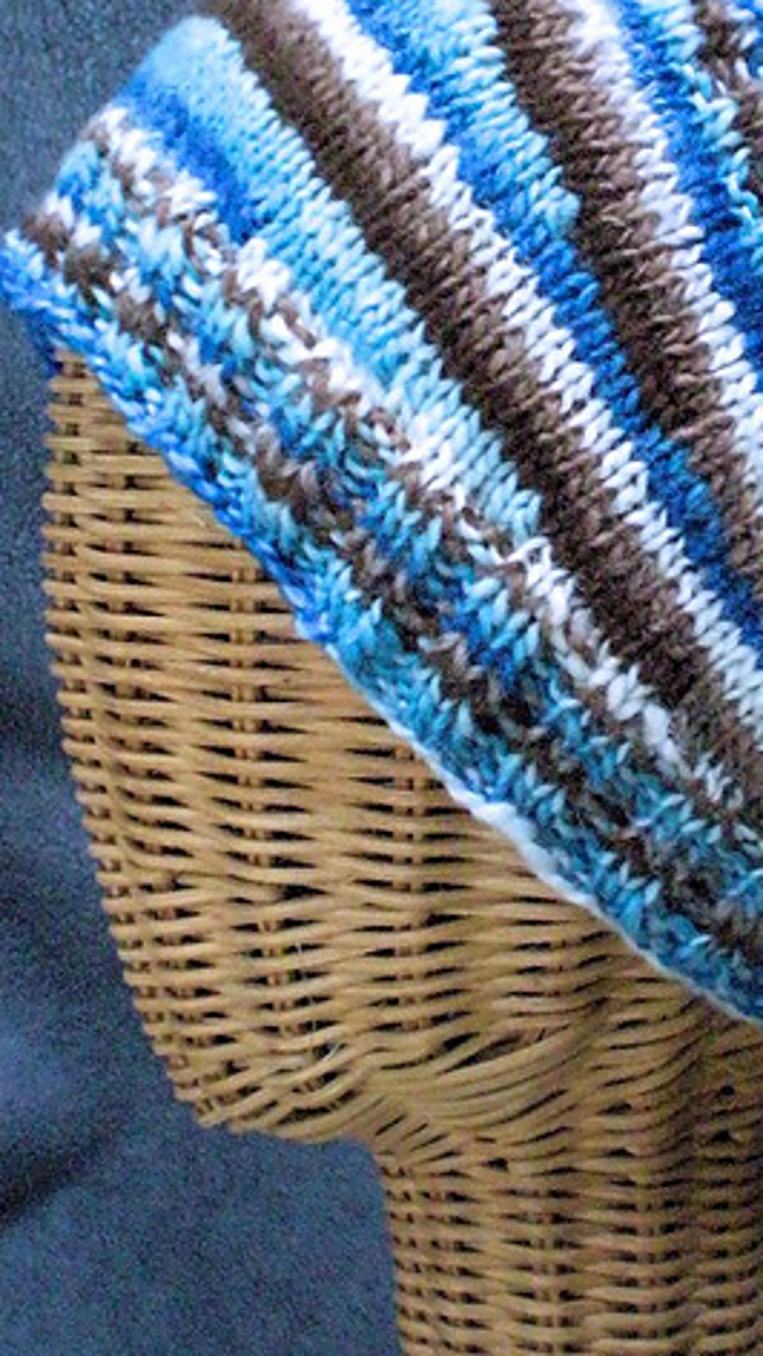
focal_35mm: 56
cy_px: 513
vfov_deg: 37.0
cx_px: 548
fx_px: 2015
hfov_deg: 21.3
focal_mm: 6.3
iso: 1448
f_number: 3.1
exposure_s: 1/125
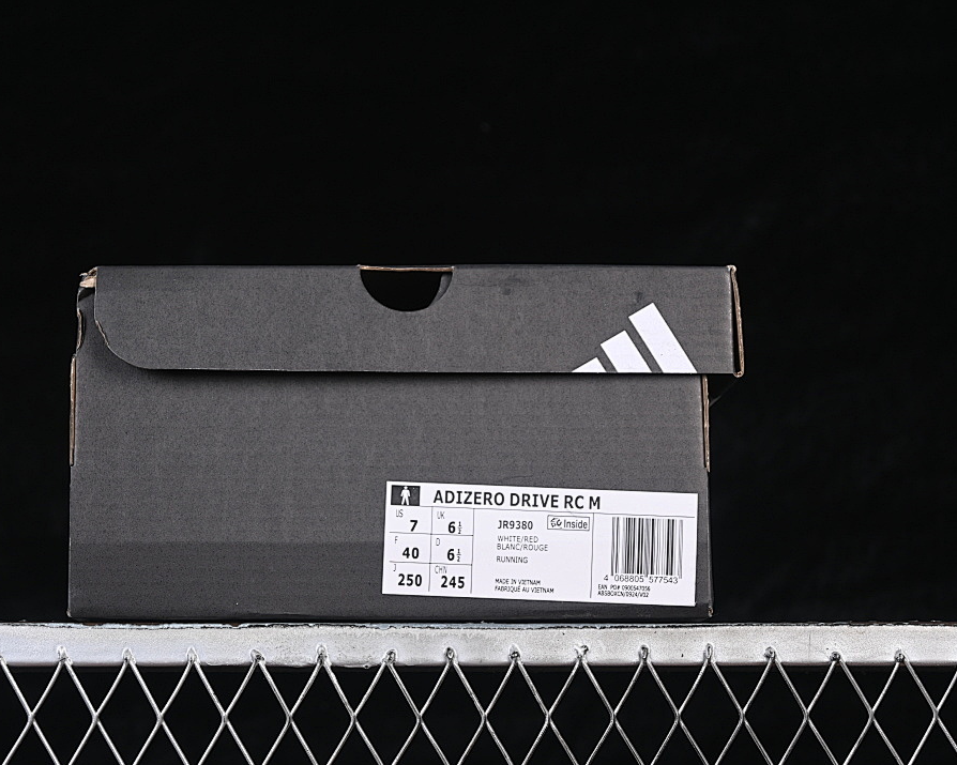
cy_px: 384
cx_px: 426
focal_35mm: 85
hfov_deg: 22.5
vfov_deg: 18.1
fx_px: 2407
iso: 160
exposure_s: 1/60
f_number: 6.3
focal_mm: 50
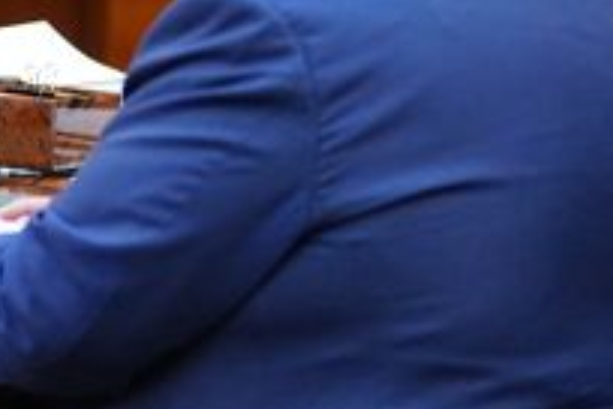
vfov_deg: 3.6
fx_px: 6419
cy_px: 168
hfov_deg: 5.4
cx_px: -263
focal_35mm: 377
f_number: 3.2
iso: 4000
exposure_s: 1/200
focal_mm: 110
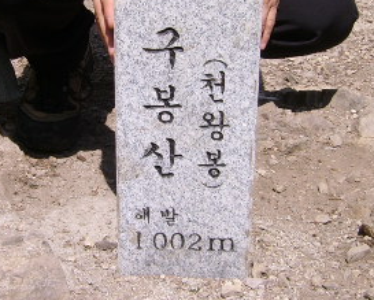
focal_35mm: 80
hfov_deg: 23.8
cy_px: 103
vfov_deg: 19.2
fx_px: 886
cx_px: 160
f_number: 5.8
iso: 50
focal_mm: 5.95
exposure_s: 1/353
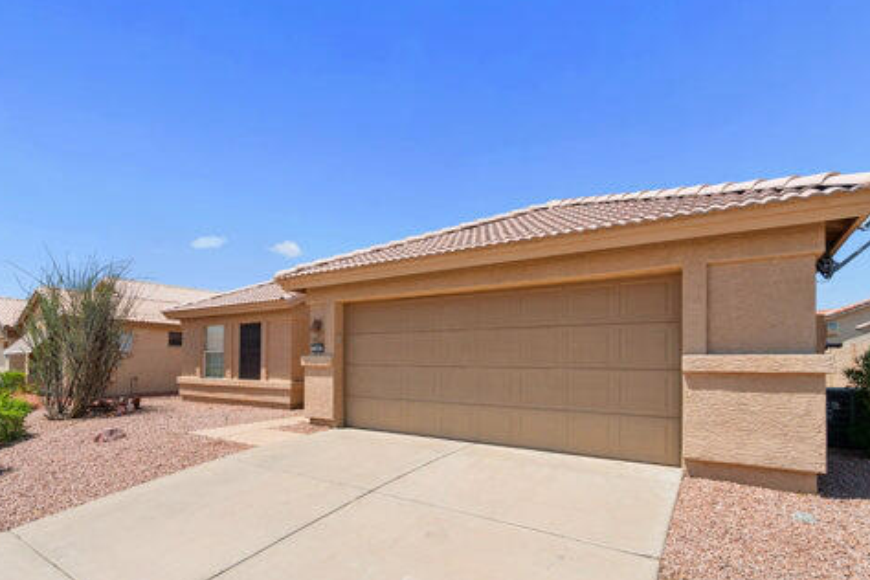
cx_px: 363
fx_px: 459
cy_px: 358
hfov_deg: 86.2
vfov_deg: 63.8
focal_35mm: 19
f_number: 8
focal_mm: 10
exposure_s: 1/500
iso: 100
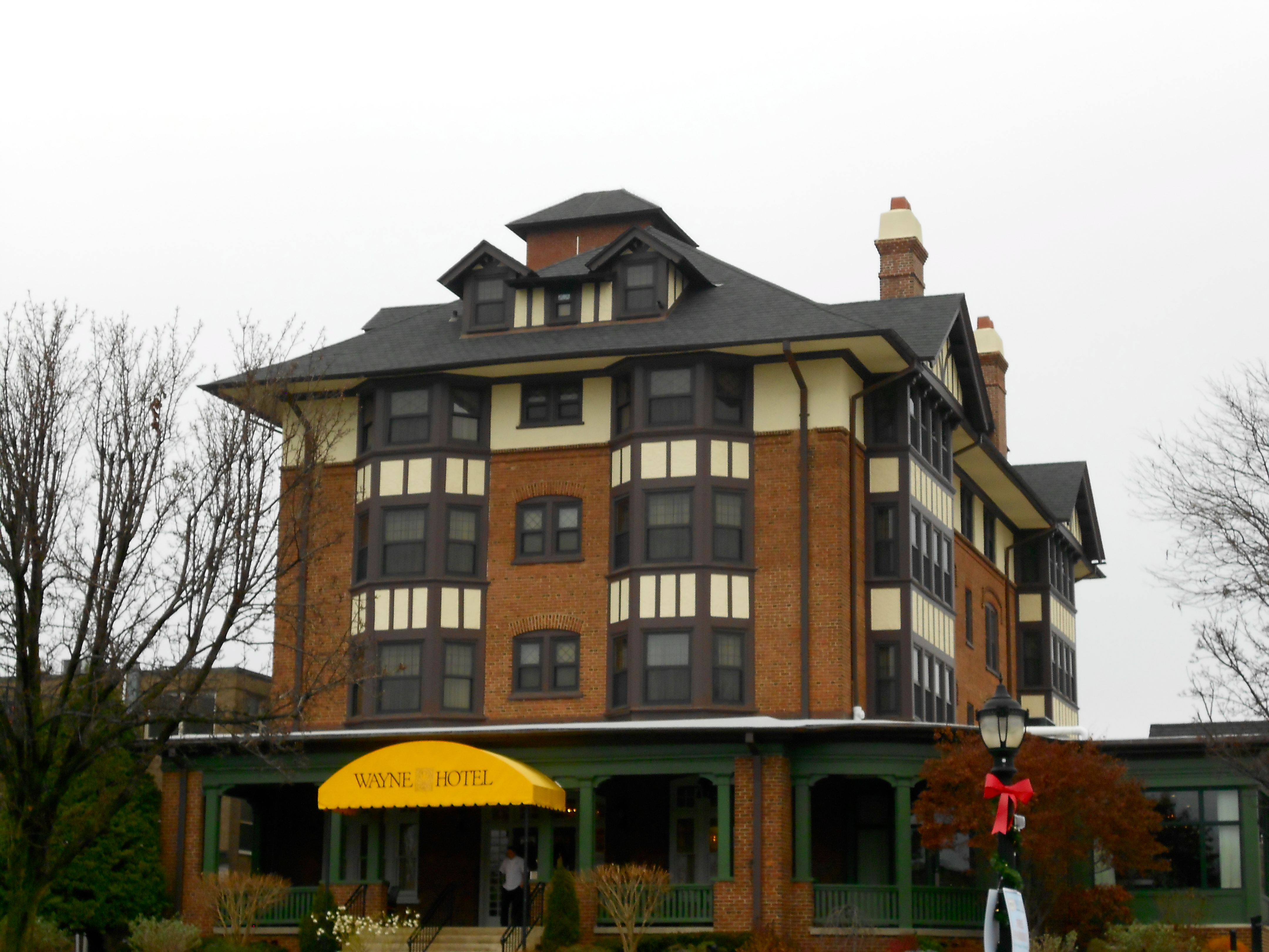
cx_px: 634
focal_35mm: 66
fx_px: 2420
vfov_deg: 22.3
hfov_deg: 29.4
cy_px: 476
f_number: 5.3
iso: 160
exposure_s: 1/125
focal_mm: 11.6
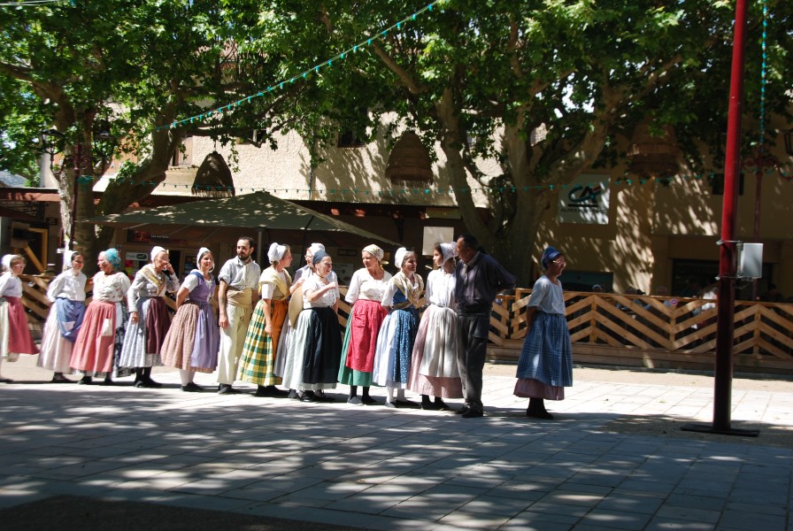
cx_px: 396
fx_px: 1059
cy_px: 266
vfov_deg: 28.2
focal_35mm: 48
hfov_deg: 41.1
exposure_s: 1/160
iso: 100
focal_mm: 32
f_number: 6.3
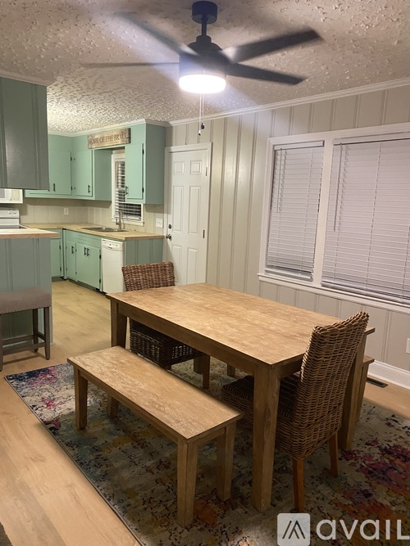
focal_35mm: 26
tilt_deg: -9.0
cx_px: 205
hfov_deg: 53.0
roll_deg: -2.5
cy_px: 273
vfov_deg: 67.3
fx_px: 411
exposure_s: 1/60
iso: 500
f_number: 1.8
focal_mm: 4.25
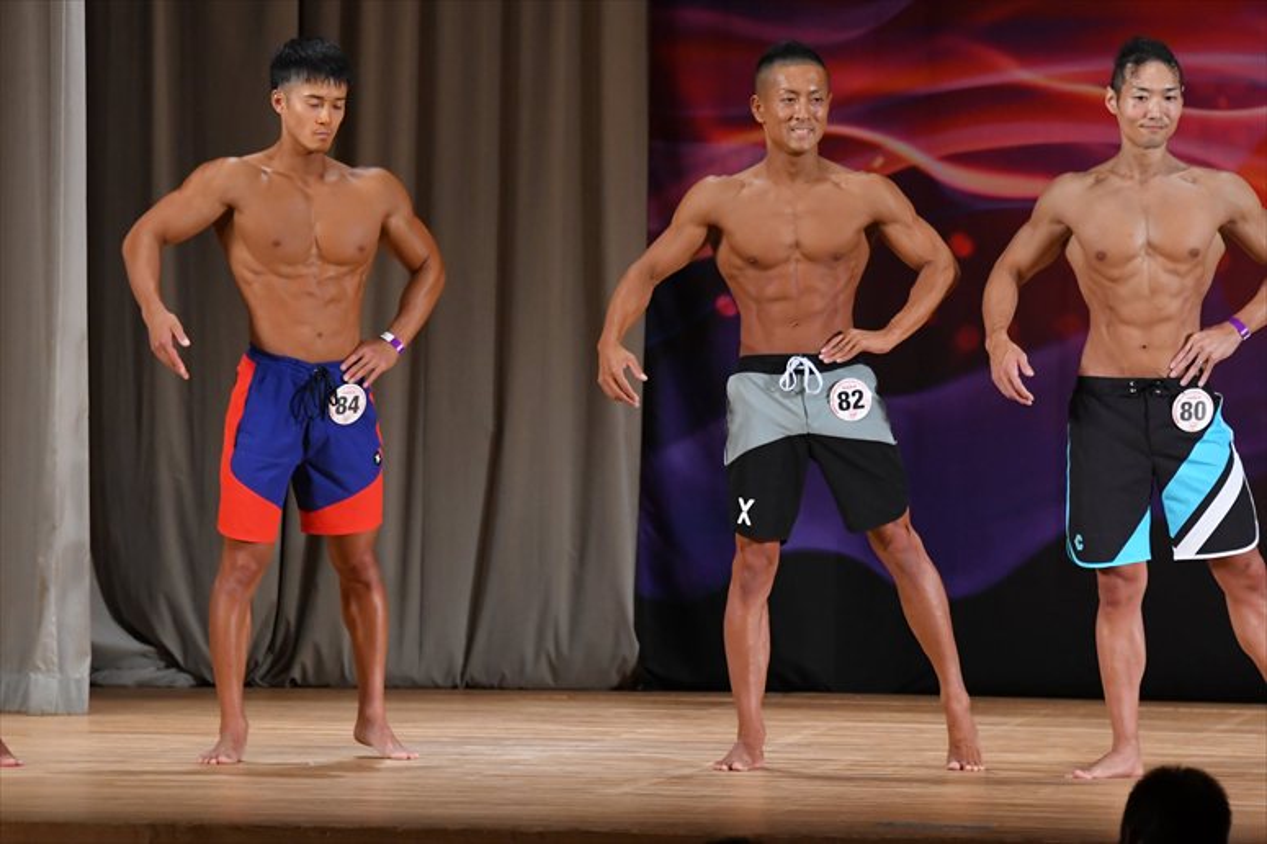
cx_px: 634
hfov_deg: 8.1
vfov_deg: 5.4
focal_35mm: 255
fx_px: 8970
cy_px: 422
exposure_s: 1/400
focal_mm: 170
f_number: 5.6
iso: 3200
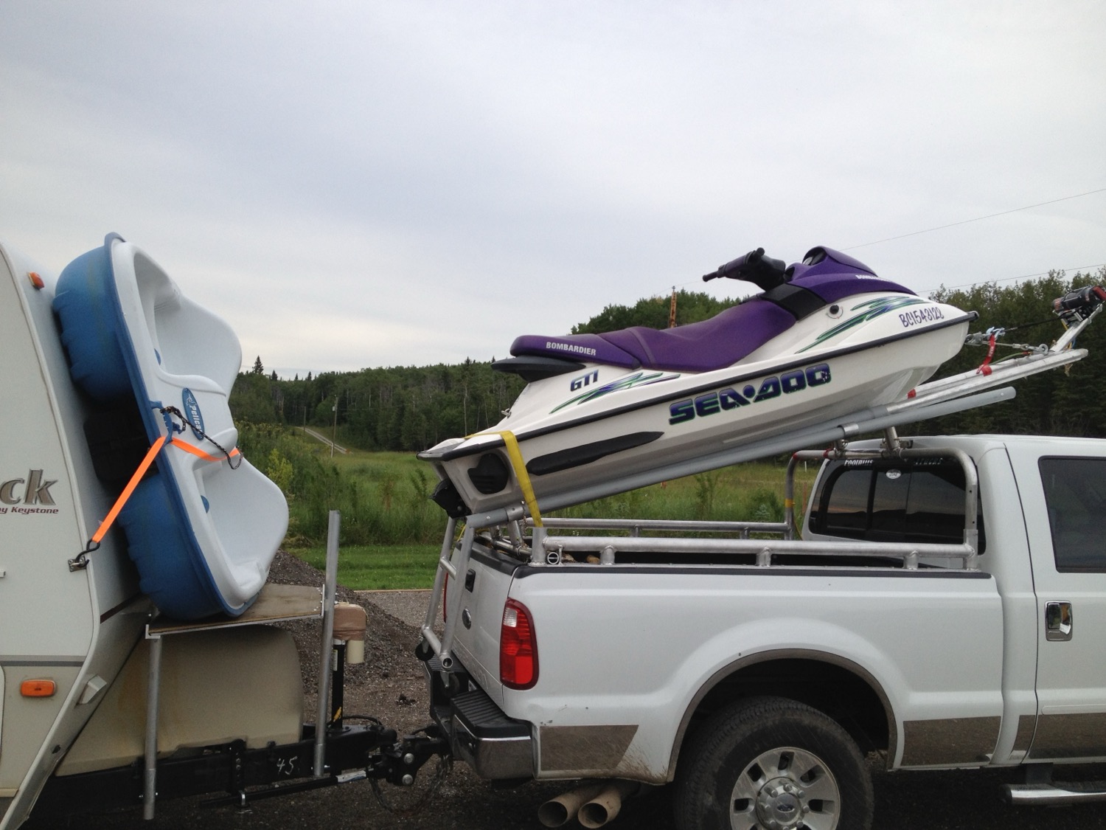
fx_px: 1118
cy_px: 415
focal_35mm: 35
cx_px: 553
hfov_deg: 52.6
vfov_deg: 40.7
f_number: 2.4
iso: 64
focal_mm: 4.28
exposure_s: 1/182
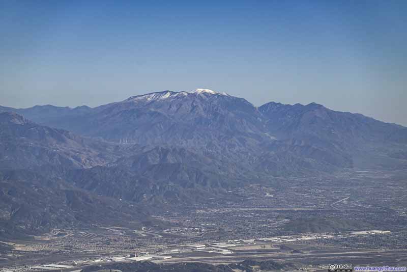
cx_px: 204
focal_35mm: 120
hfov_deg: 17.1
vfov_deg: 11.4
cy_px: 136
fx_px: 1357
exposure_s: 1/2000
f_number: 5.6
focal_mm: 120
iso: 100
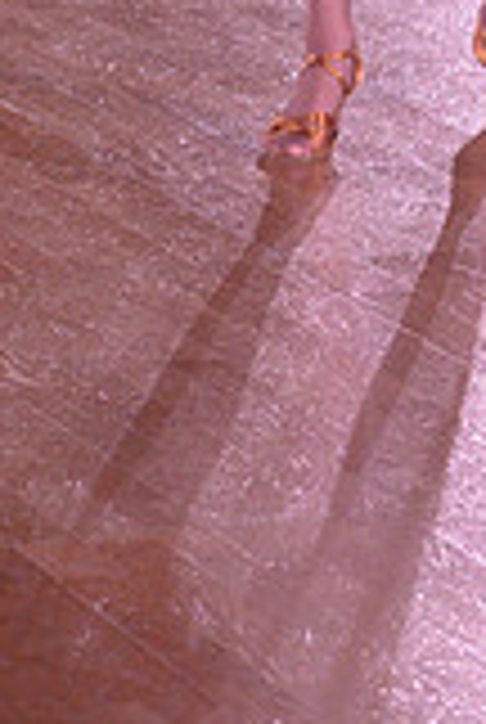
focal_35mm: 367
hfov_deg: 3.7
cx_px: 794
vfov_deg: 5.5
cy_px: -481
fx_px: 7399
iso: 1250
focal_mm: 102
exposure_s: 1/200
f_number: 5
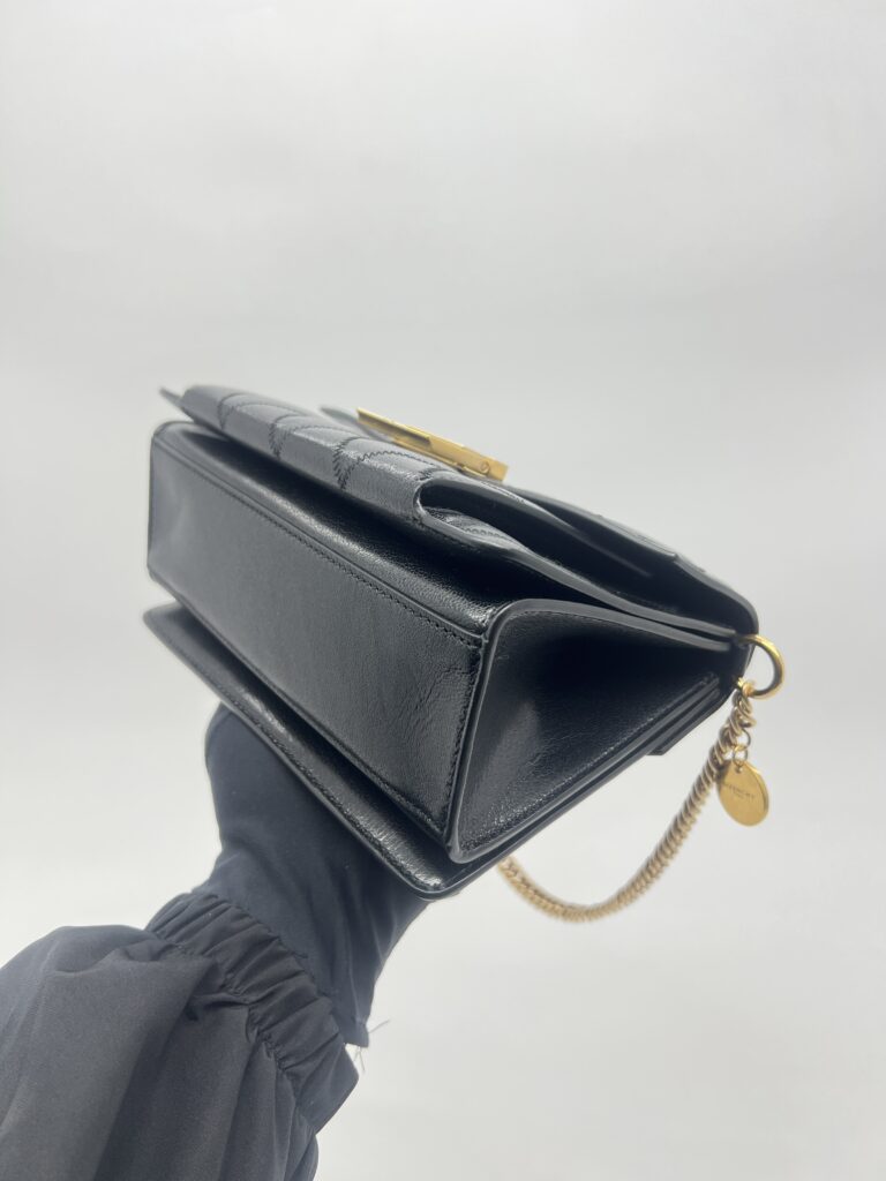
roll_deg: -1.0
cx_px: 443
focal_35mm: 26
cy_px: 590
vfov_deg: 67.3
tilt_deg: -18.1
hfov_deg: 53.1
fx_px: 887
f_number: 1.5
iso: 32
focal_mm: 5.7
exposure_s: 1/100
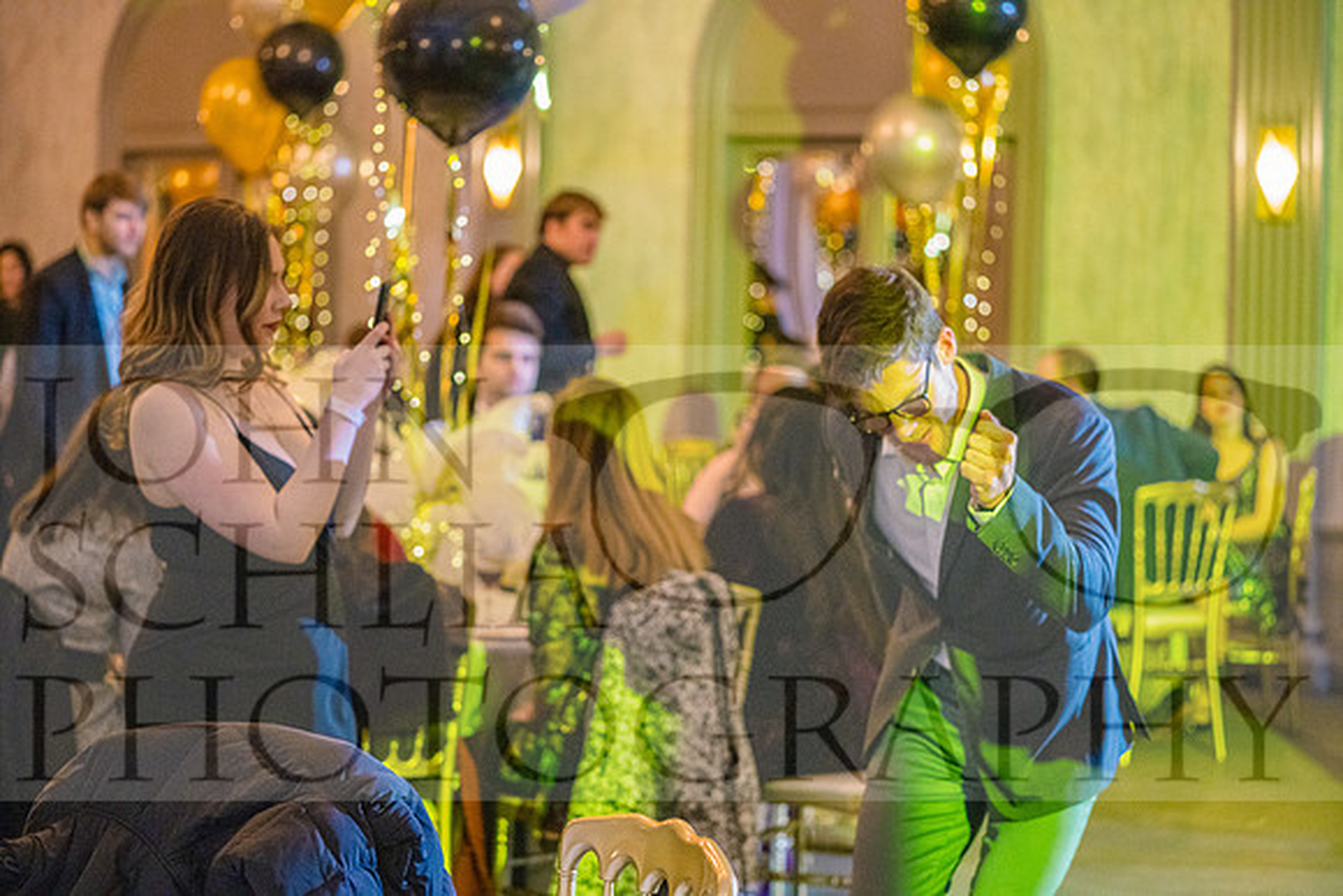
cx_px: 672
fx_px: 2612
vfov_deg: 19.5
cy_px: 448
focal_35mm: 70
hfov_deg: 28.8
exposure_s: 1/60
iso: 12800
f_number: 2.8
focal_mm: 70
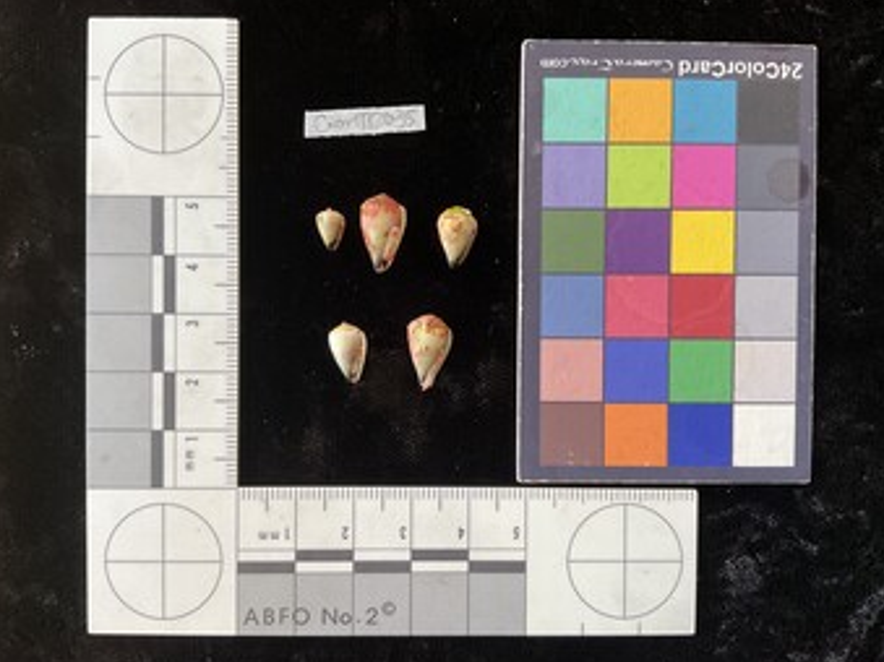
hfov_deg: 60.0
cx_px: 446
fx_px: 766
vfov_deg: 46.8
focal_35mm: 30
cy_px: 330
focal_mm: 3
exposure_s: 1/60
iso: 80
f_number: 1.8
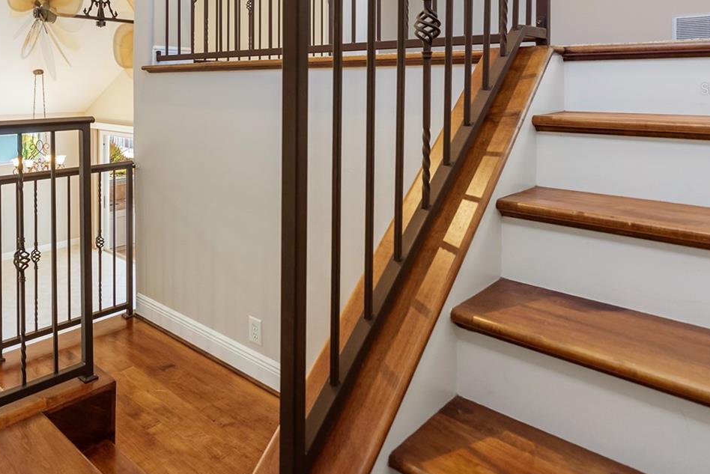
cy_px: 88
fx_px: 533
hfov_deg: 63.0
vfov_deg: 45.3
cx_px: 169
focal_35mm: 27
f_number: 4.5
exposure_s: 1/125
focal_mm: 16
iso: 2500
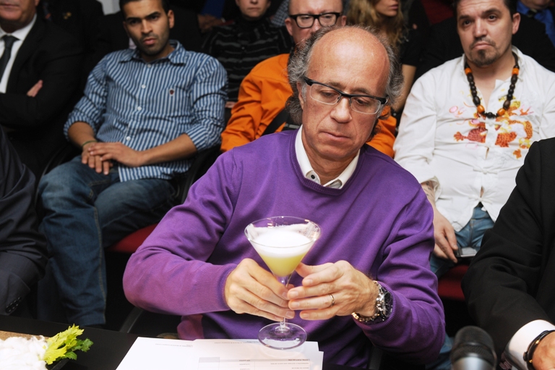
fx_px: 801
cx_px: 278
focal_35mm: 52
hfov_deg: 38.2
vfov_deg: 26.0
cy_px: 185
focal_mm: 52
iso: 640
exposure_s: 1/60
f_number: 6.3
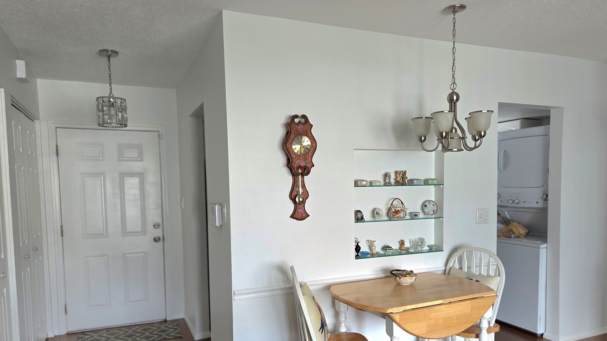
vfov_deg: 42.5
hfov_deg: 69.8
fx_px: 435
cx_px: 318
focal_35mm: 27
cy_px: 218
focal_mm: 5.4
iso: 320
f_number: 1.8
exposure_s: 1/120
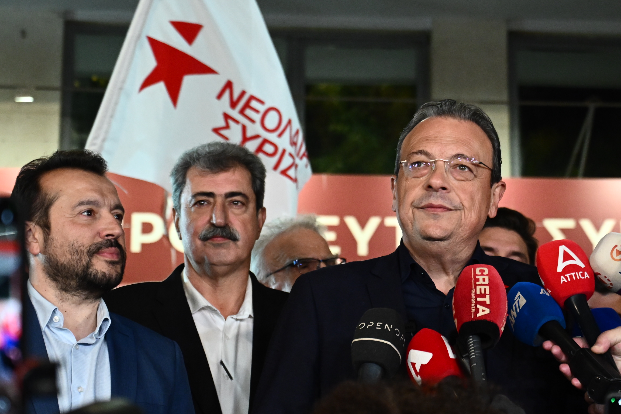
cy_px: 207
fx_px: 1311
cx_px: 310
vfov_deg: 17.9
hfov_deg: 26.7
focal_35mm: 76
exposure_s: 1/250
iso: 4000
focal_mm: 51
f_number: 4
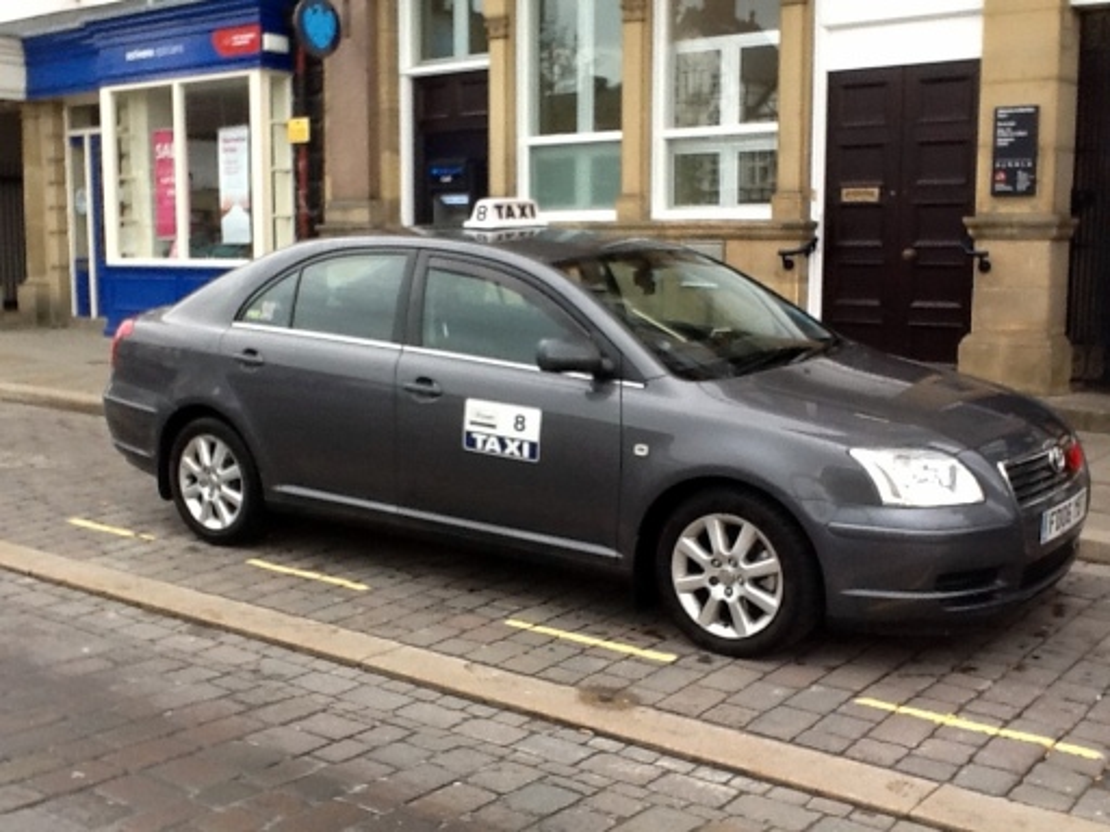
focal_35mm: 32
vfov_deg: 44.2
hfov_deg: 56.8
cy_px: 416
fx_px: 1026
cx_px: 555
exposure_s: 1/120
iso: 100
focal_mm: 2.03
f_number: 2.4
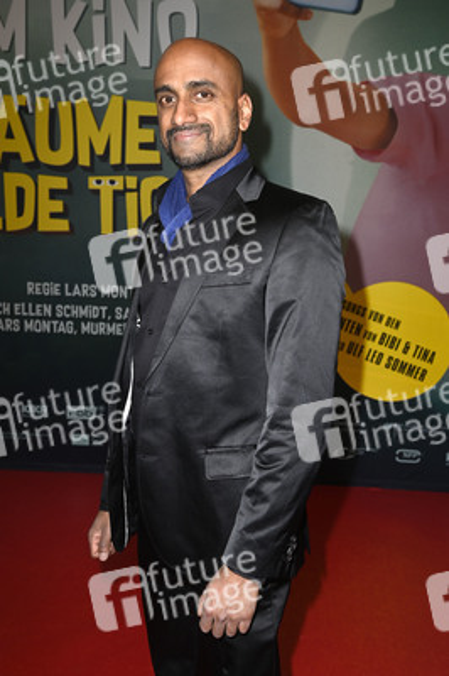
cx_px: 224
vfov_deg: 50.7
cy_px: 338
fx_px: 712
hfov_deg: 35.0
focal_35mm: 38
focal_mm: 38
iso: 500
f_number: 5.6
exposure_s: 1/250
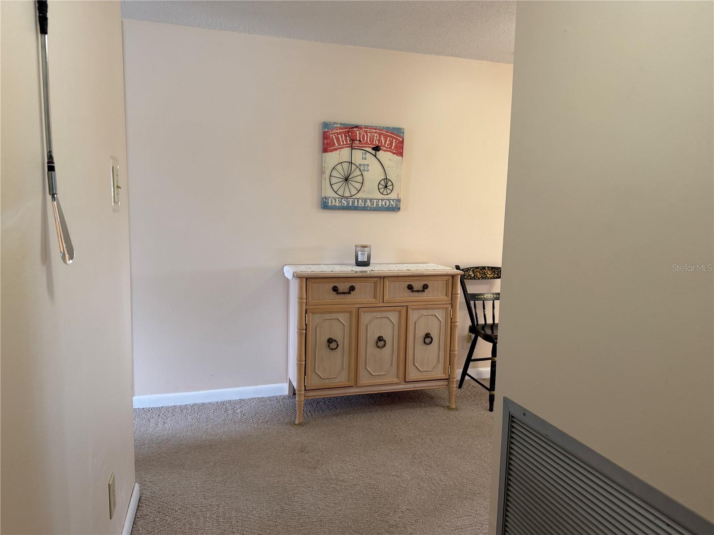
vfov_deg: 56.8
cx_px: 357
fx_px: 495
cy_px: 268
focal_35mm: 24
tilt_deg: -6.9
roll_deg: -1.1
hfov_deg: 71.6
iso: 160
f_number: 1.78
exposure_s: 1/60
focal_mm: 6.76
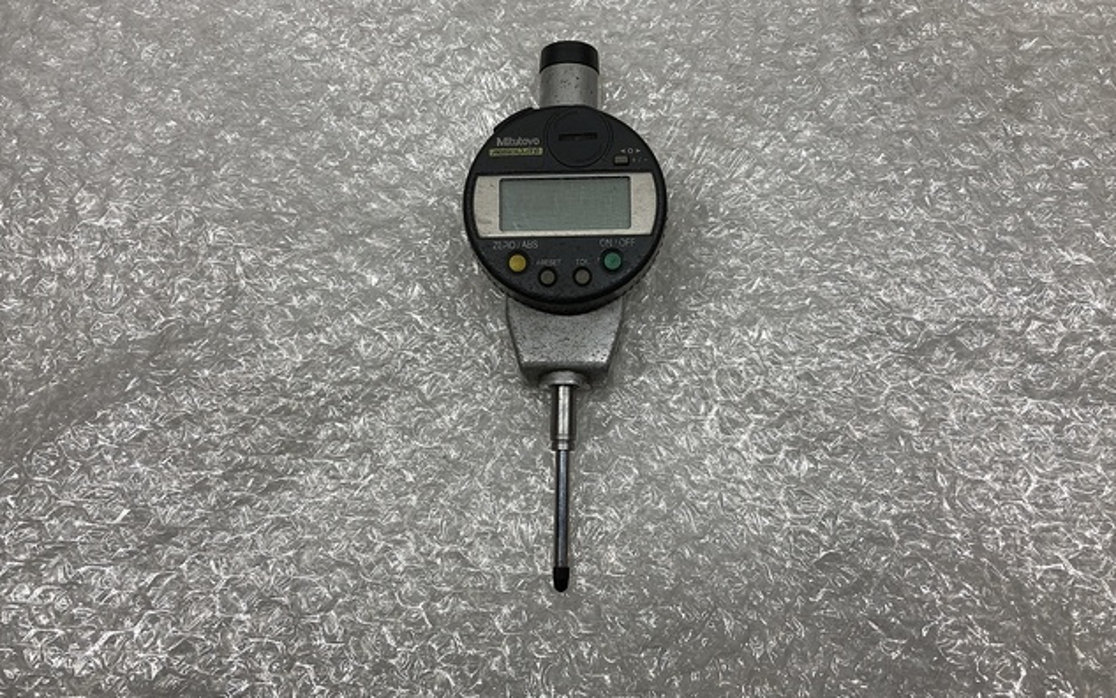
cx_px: 554
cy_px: 338
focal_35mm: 30
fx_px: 913
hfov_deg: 62.9
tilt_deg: -76.0
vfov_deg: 41.9
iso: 20
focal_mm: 3.99
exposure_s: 1/165
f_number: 1.8
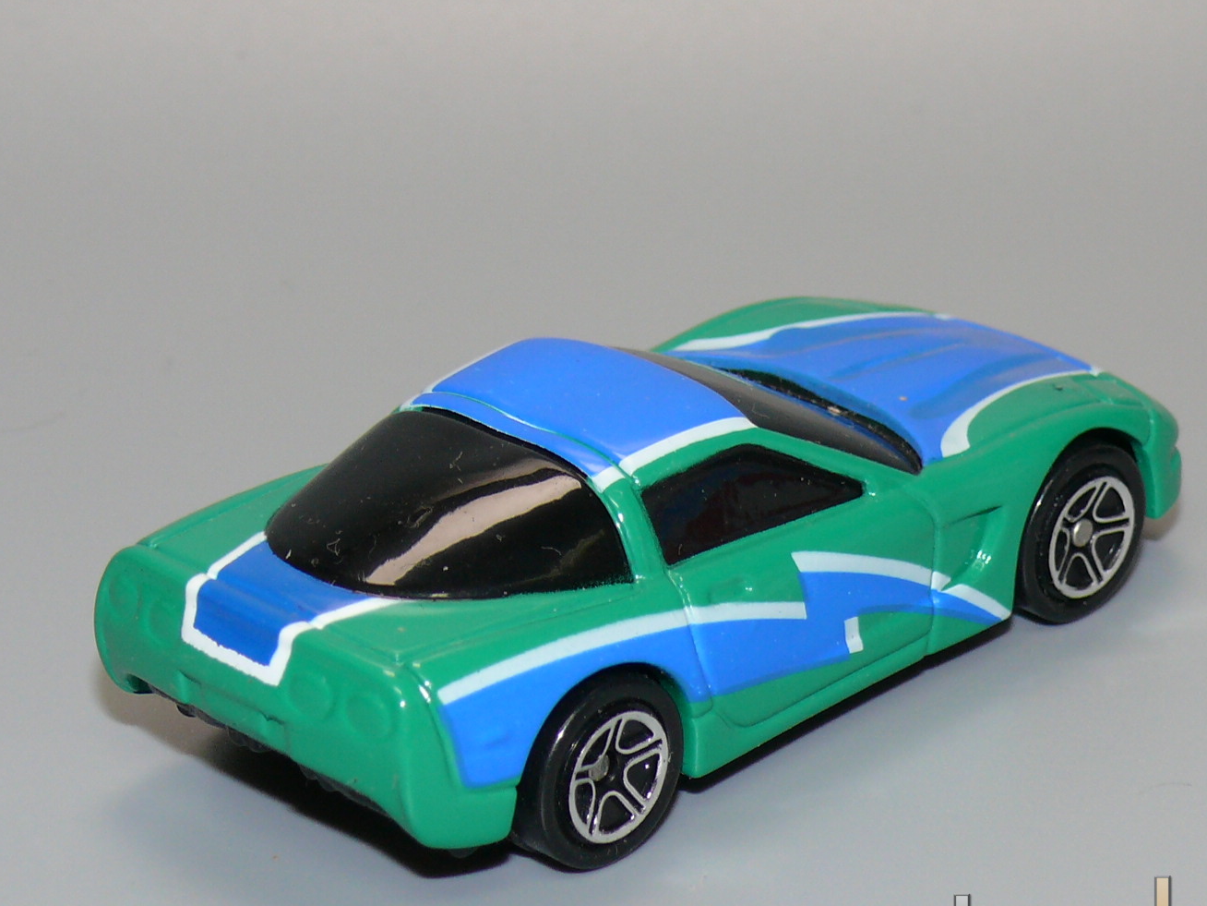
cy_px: 463
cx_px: 653
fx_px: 4777
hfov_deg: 14.4
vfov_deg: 10.8
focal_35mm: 137
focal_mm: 14.2
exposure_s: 1/30
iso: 100
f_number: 4
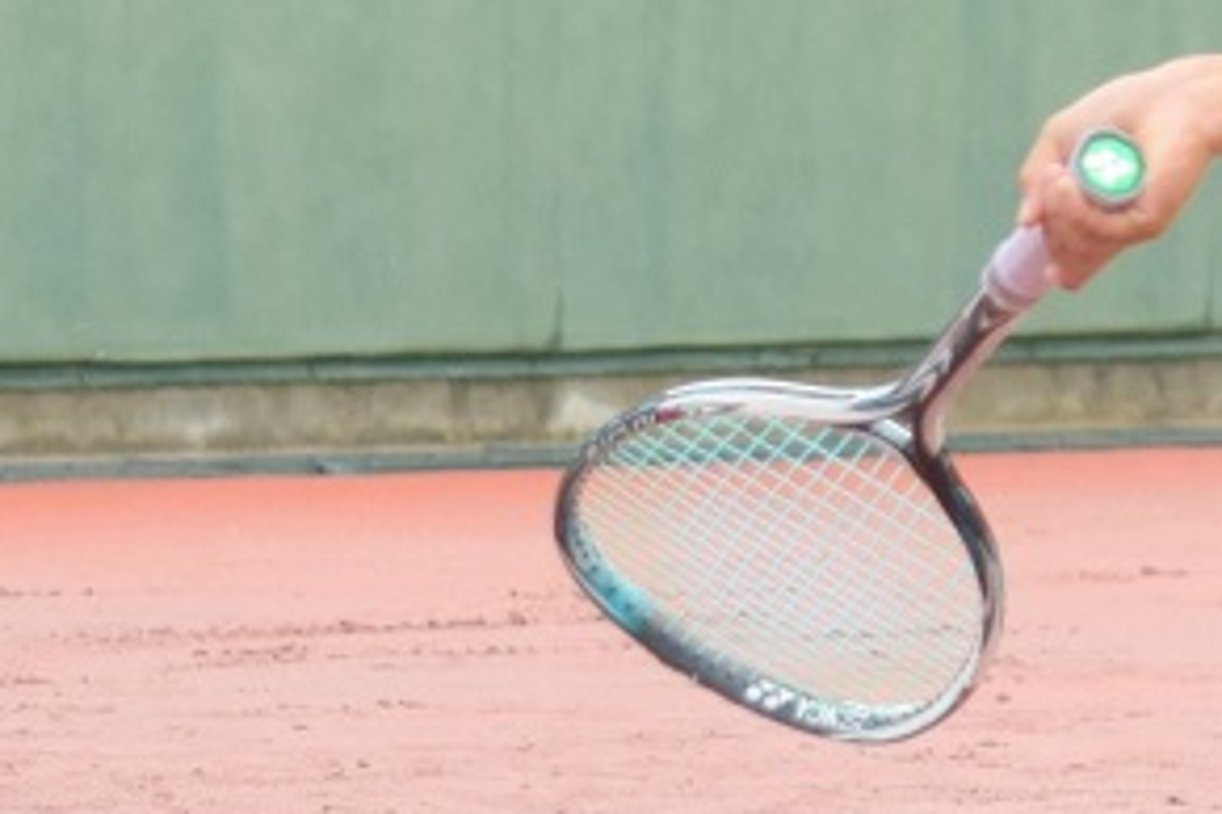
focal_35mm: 439
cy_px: 105
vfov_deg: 3.1
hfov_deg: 4.7
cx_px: 1667
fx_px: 14891
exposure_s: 1/1600
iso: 640
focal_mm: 85
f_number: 4.5
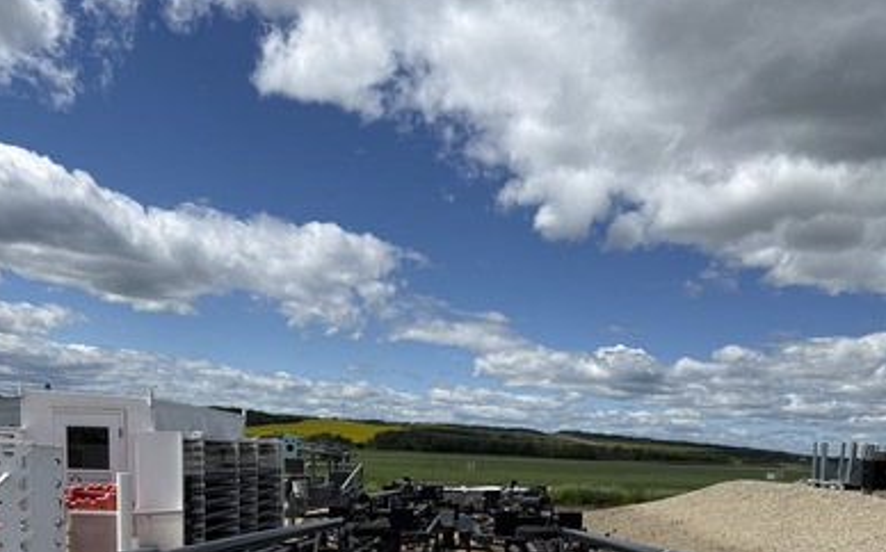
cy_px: 539
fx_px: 845
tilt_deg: -5.2
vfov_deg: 33.4
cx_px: 432
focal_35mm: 35
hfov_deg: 55.3
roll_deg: -3.8
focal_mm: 6.76
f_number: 1.78
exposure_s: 1/7353
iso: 80
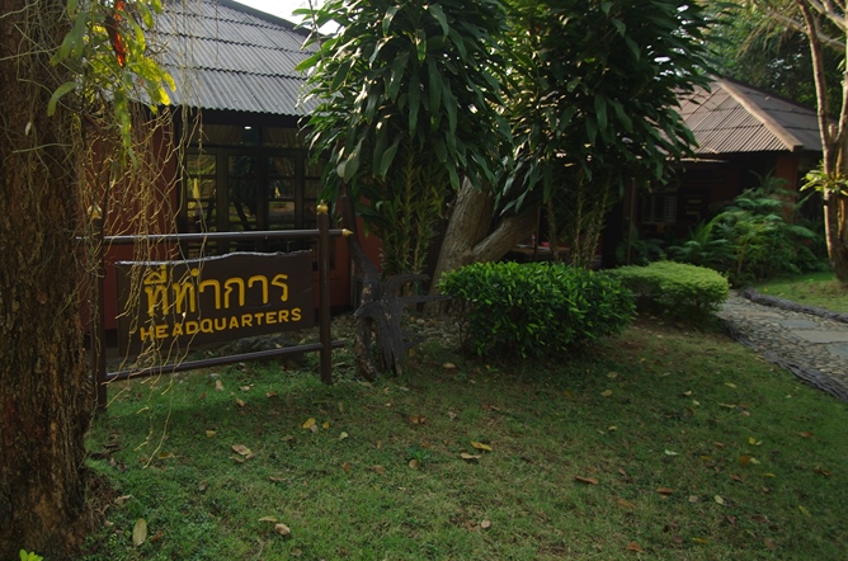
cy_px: 239
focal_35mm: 23
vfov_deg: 54.6
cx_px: 301
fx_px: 540
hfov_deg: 74.5
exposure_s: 1/160
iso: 100
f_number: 3.5
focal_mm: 10
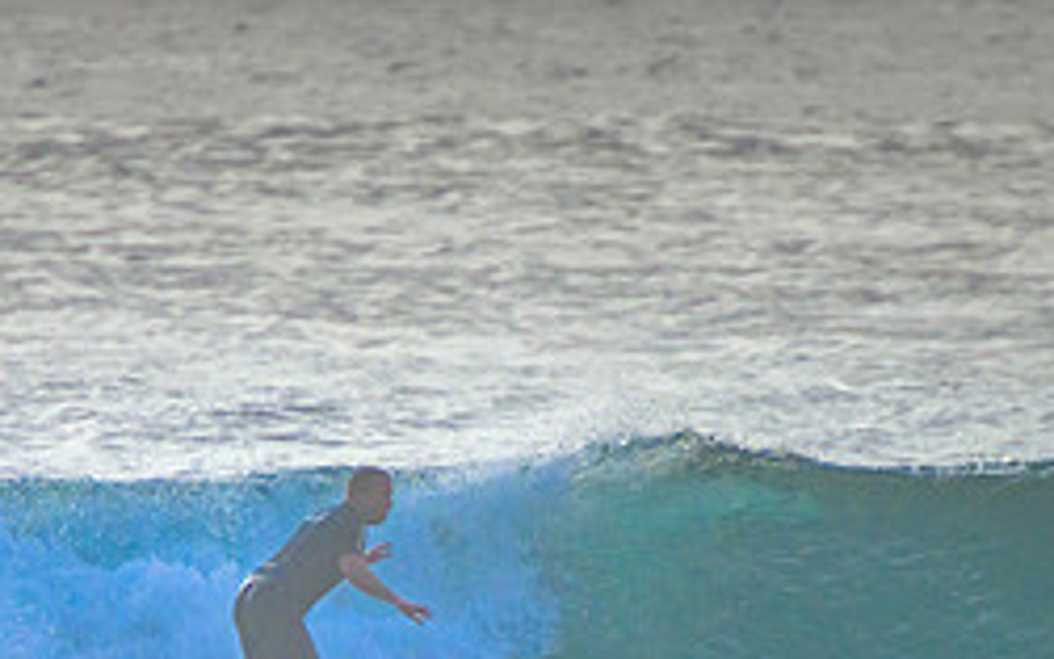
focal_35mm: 1295
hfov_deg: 1.6
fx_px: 37207
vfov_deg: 1.0
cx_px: 345
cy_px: 736
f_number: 5.6
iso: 900
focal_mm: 400
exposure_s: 1/2000
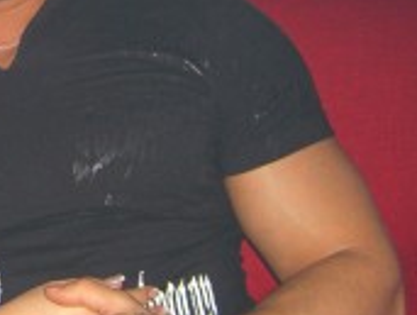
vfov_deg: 11.2
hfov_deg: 14.2
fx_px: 1606
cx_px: -119
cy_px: 78
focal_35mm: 133
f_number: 2.8
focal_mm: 7.9
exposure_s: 1/60
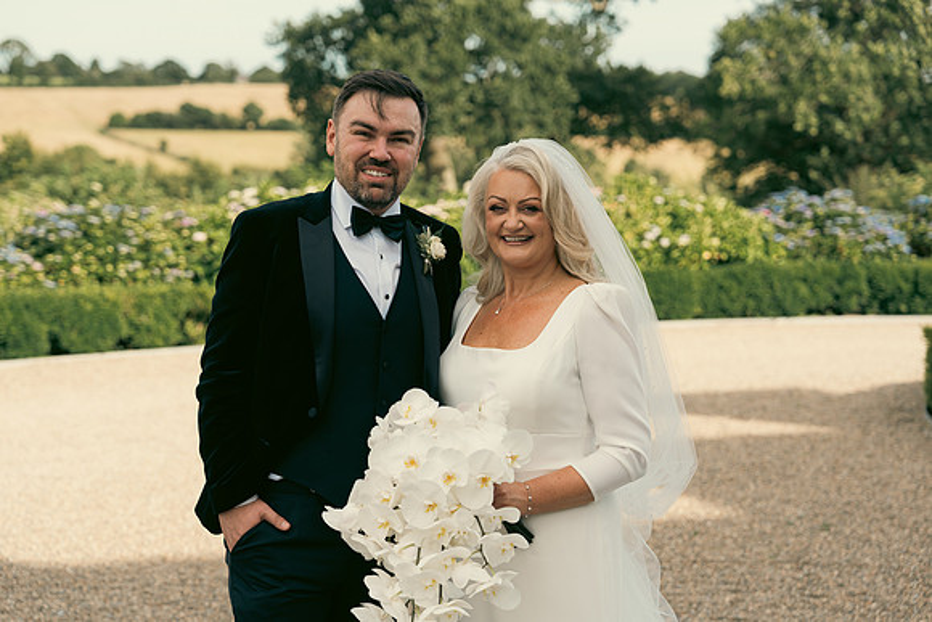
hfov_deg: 28.8
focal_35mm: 70
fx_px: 1813
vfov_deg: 19.5
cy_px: 311
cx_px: 466
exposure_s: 1/640
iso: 125
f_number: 3.5
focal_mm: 70
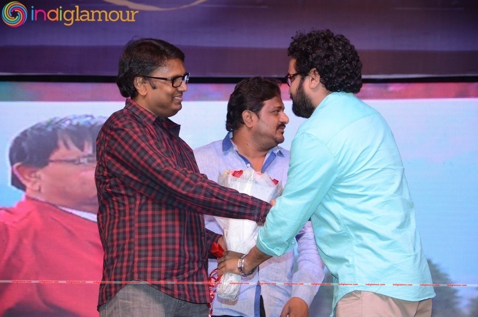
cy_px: 158
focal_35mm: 158
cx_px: 239
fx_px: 2087
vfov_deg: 8.7
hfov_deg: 13.1
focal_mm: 105
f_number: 5.6
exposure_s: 1/125
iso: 1250
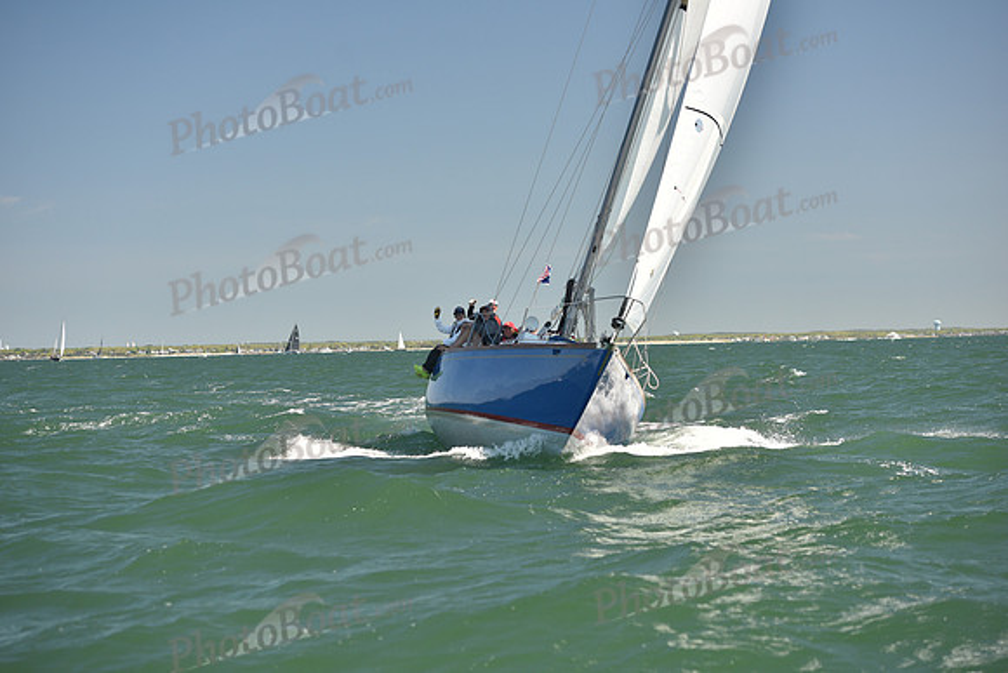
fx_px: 2520
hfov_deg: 22.6
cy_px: 336
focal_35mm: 90
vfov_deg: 15.2
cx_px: 504
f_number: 4
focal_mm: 90
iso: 250
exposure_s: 1/800
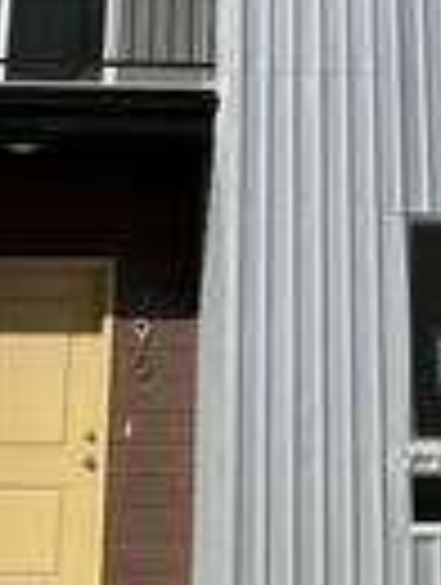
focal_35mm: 92
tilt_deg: +20.3
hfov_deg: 16.1
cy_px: -198
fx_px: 1558
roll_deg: -1.2
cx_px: 254
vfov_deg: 19.4
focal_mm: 6.86
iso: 80
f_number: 1.78
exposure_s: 1/12048
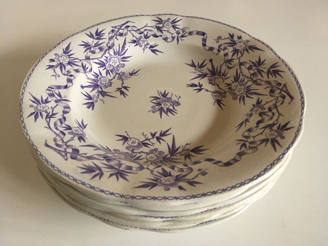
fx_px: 275
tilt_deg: -47.3
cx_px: 164
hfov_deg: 61.7
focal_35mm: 29
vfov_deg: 48.2
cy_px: 123
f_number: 2.2
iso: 160
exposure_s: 1/33
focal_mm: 4.15
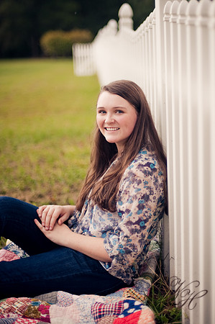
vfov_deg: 39.6
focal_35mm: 50
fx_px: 449
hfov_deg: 26.9
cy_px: 162
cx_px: 108
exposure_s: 1/800
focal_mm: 50
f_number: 1.4
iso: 200
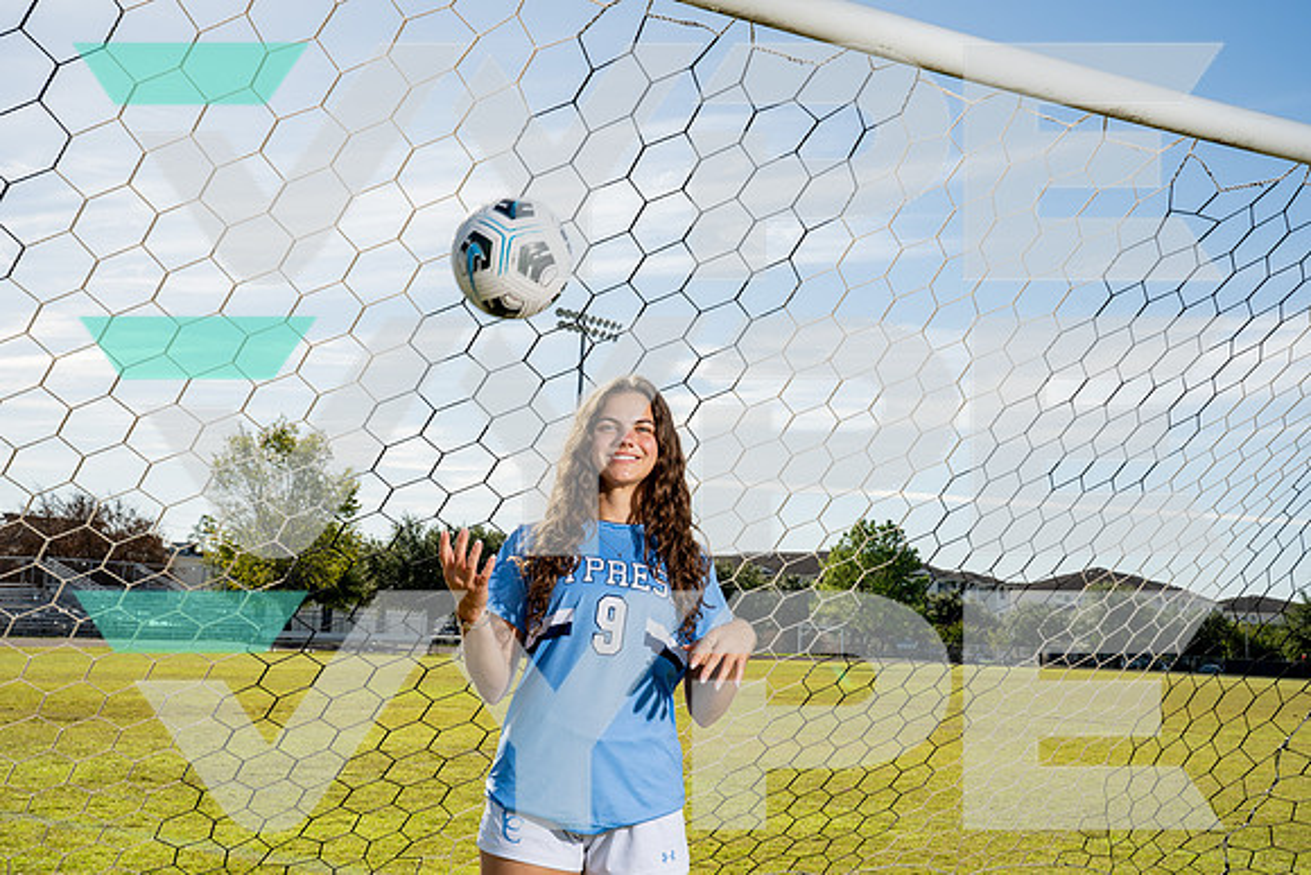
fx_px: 1639
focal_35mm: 45
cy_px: 438
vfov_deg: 29.9
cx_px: 656
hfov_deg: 43.6
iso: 200
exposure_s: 1/250
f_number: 11
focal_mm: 45
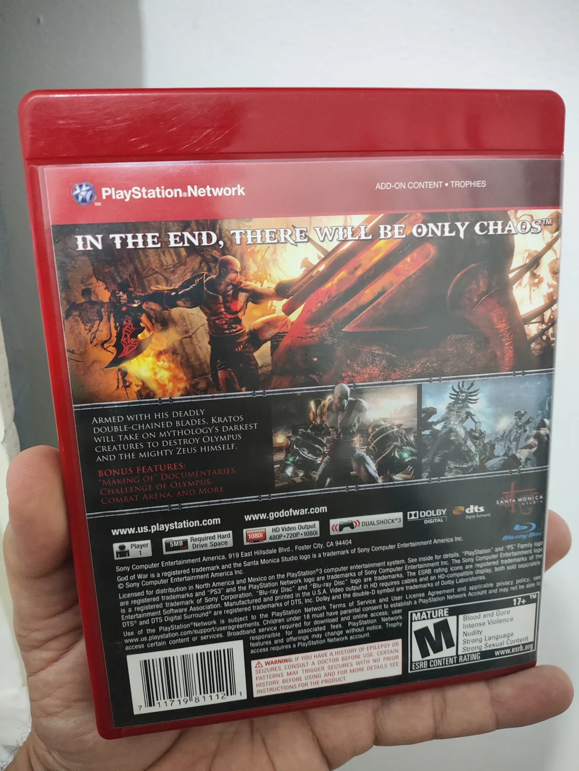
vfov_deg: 71.6
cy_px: 386
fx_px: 535
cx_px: 290
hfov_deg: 56.9
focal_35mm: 24
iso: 1472
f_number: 1.8
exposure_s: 1/24
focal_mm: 4.68
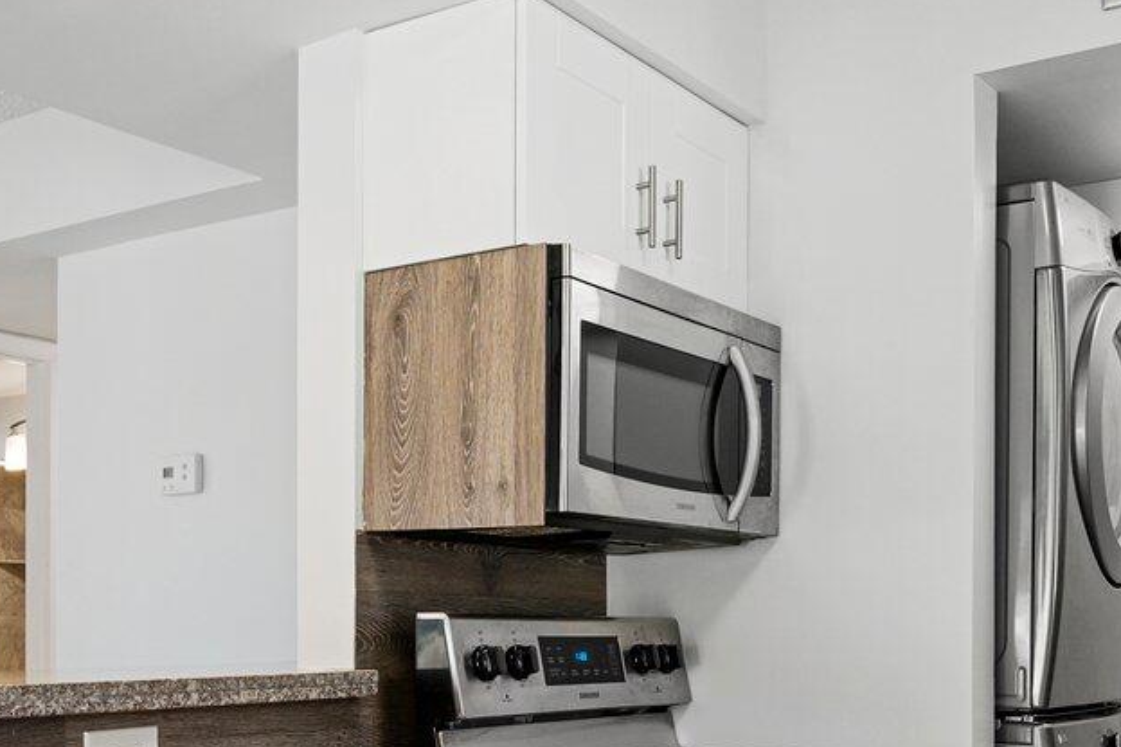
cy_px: 626
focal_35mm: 46
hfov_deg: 42.6
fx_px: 1432
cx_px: 466
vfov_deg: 28.4
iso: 250
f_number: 8
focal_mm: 14
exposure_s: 1/8
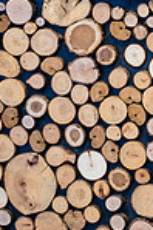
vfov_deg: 12.4
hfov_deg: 8.1
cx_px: 229
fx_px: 1061
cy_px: 94
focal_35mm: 166
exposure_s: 1/320
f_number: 2.2
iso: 1250
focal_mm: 55
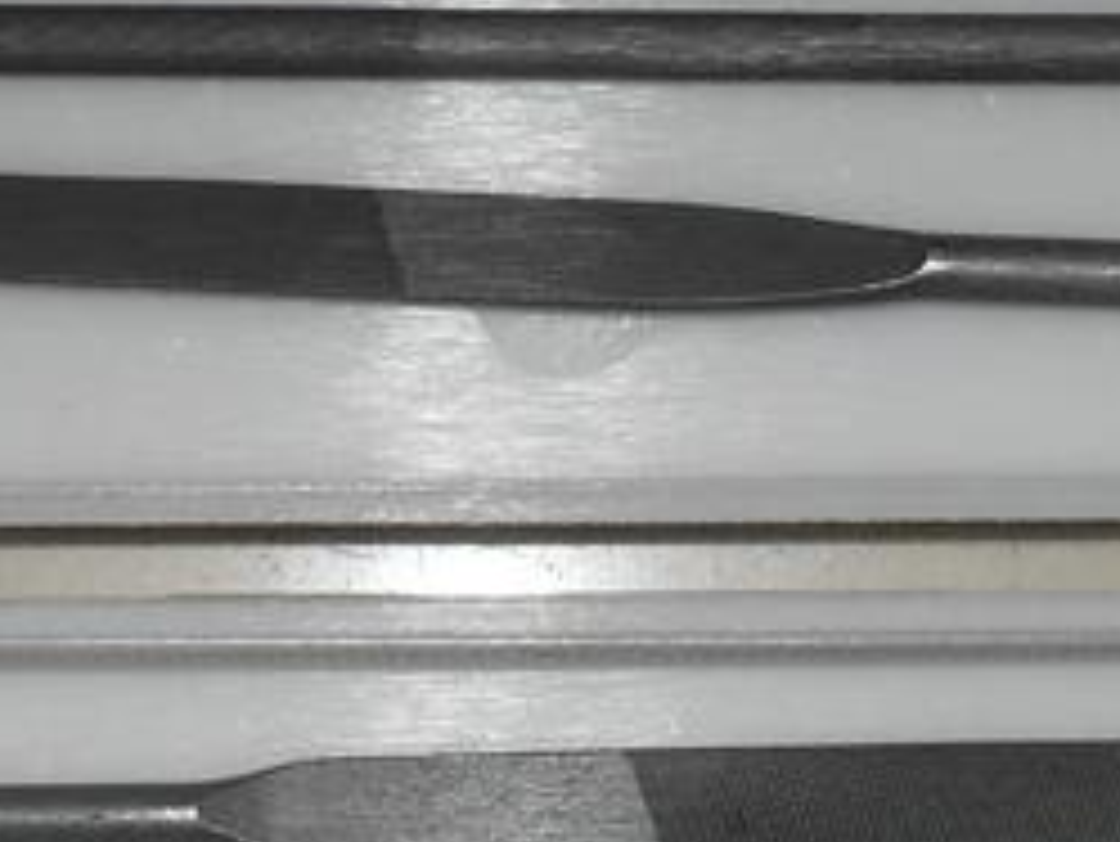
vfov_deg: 10.3
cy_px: 374
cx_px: 598
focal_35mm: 144
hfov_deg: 13.7
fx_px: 4661
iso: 100
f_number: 8.9
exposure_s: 1/45
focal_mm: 6.2
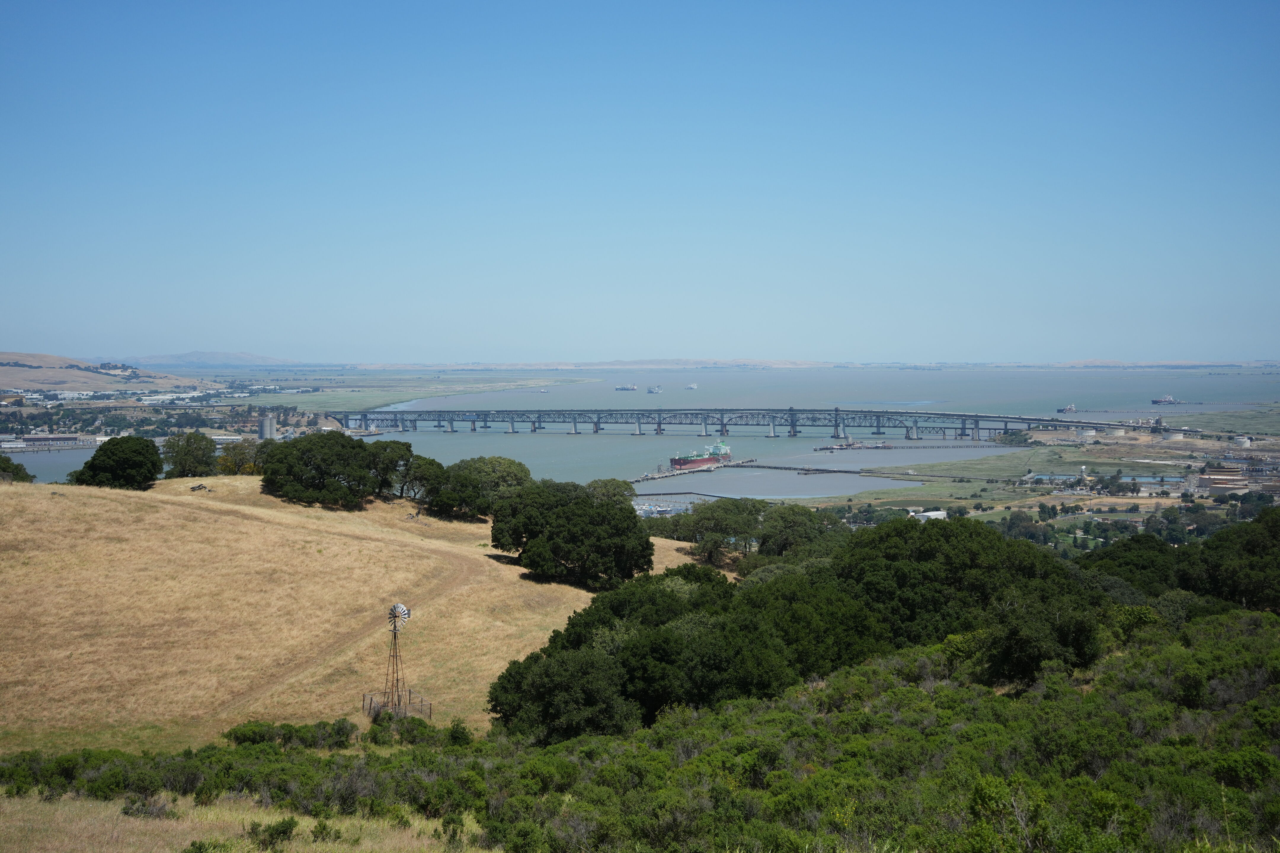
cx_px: 640
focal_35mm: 50
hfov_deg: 39.6
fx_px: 1778
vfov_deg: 27.0
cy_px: 426
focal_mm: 50
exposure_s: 1/3200
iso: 400
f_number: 4.5
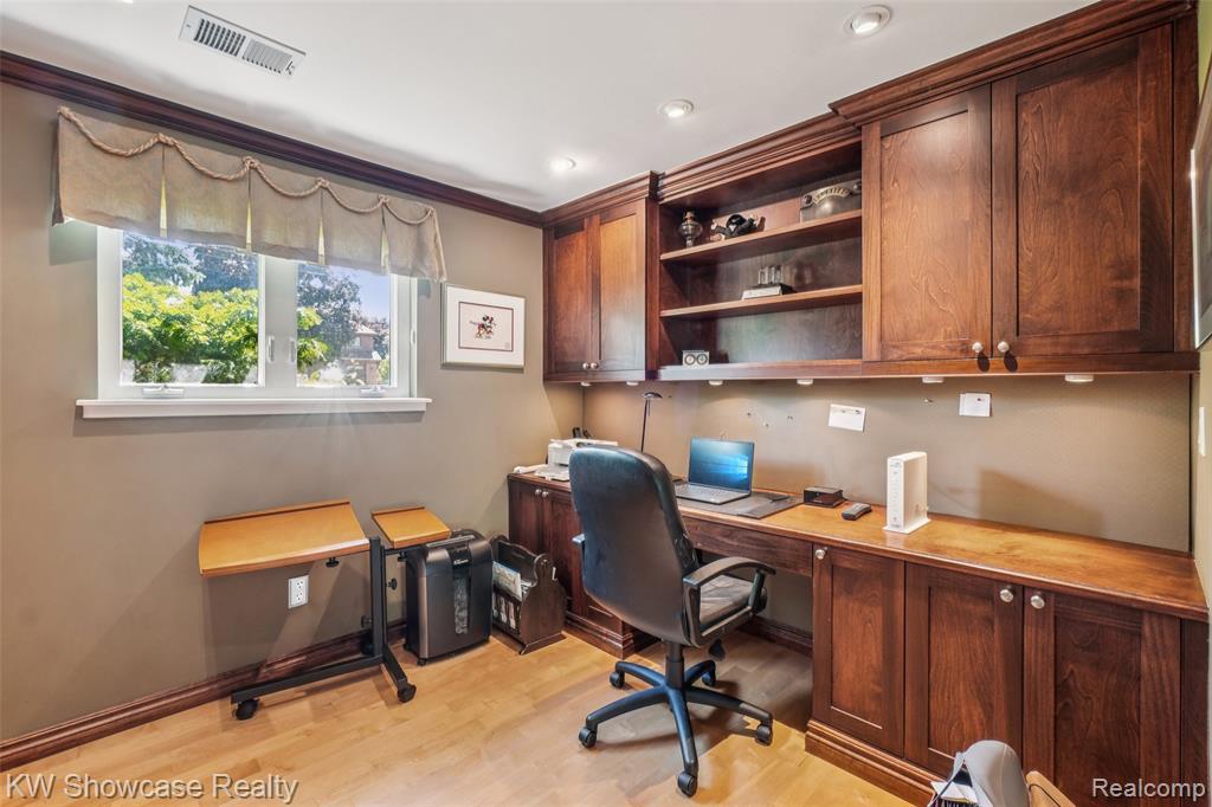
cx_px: 606
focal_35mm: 15
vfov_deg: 77.3
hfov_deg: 100.4
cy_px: 404
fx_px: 505
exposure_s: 1/3.33
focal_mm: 10
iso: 400
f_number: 8
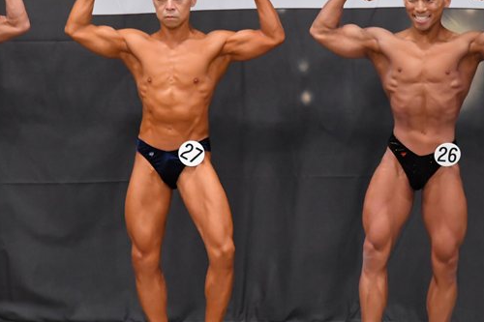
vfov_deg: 3.9
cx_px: 254
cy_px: 138
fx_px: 4690
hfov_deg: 5.9
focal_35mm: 349
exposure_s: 1/400
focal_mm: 150
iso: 5000
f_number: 5.6
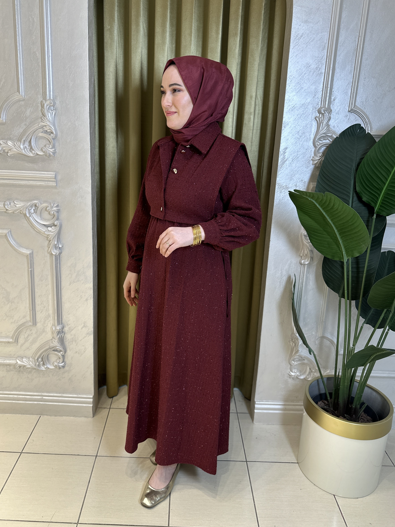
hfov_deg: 53.0
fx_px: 396
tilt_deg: -13.9
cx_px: 185
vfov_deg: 67.2
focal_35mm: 26
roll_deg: -3.5
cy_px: 248
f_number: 1.78
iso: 80
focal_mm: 6.86
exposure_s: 1/100
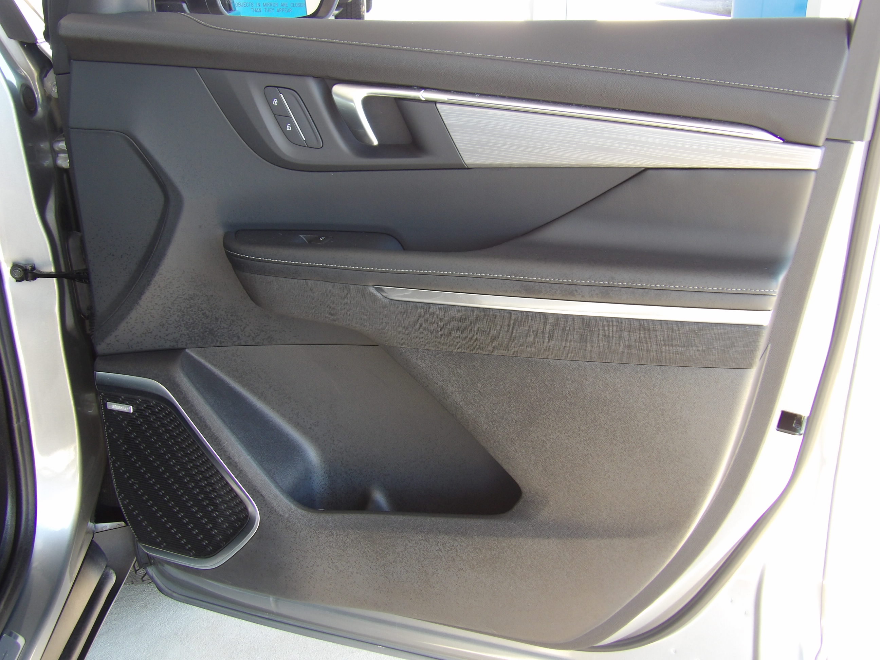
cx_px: 440
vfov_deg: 36.8
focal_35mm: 39
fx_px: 991
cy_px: 330
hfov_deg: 47.9
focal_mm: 7
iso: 132
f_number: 3.7
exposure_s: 1/33
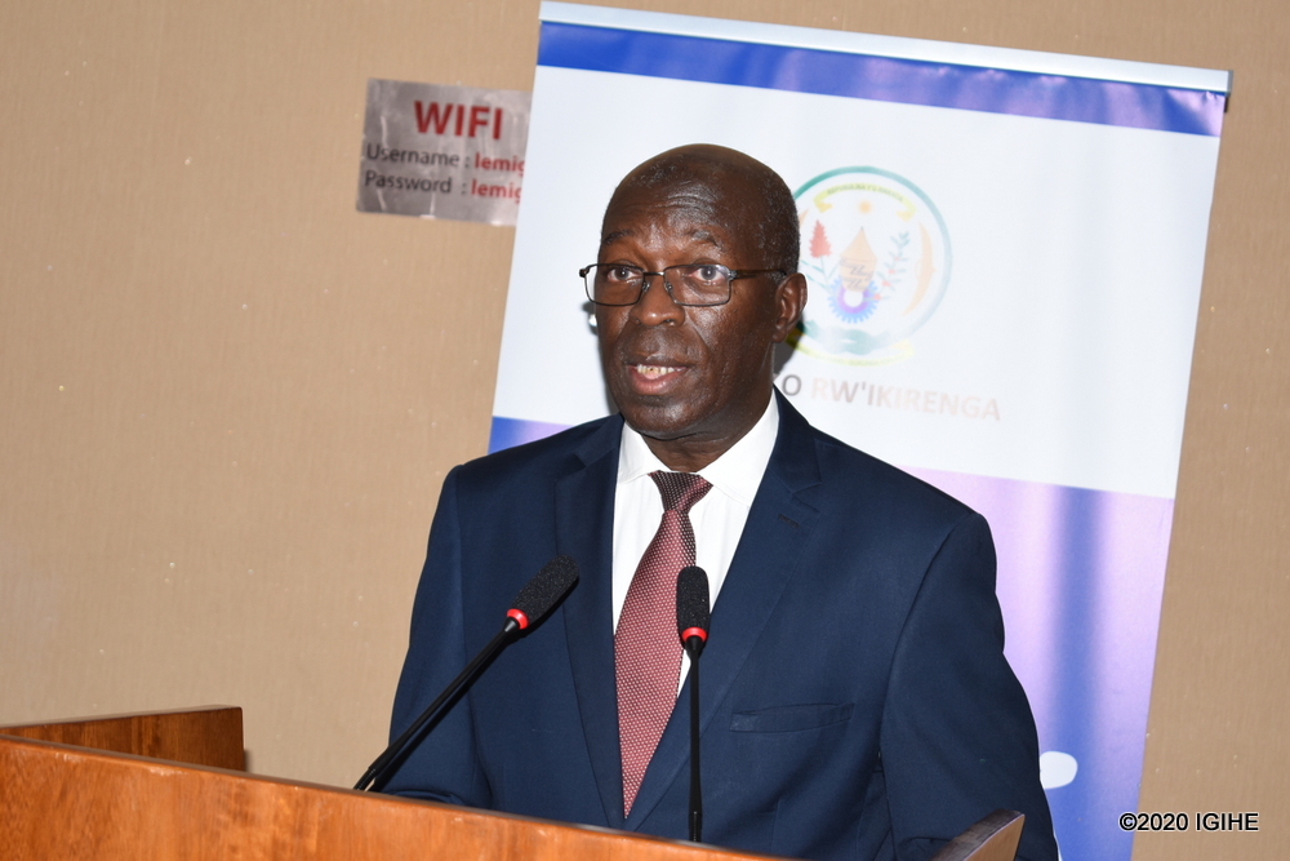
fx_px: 2795
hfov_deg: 26.0
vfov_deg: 17.5
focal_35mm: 78
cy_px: 430
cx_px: 645
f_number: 5.6
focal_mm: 52
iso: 400
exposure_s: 1/60
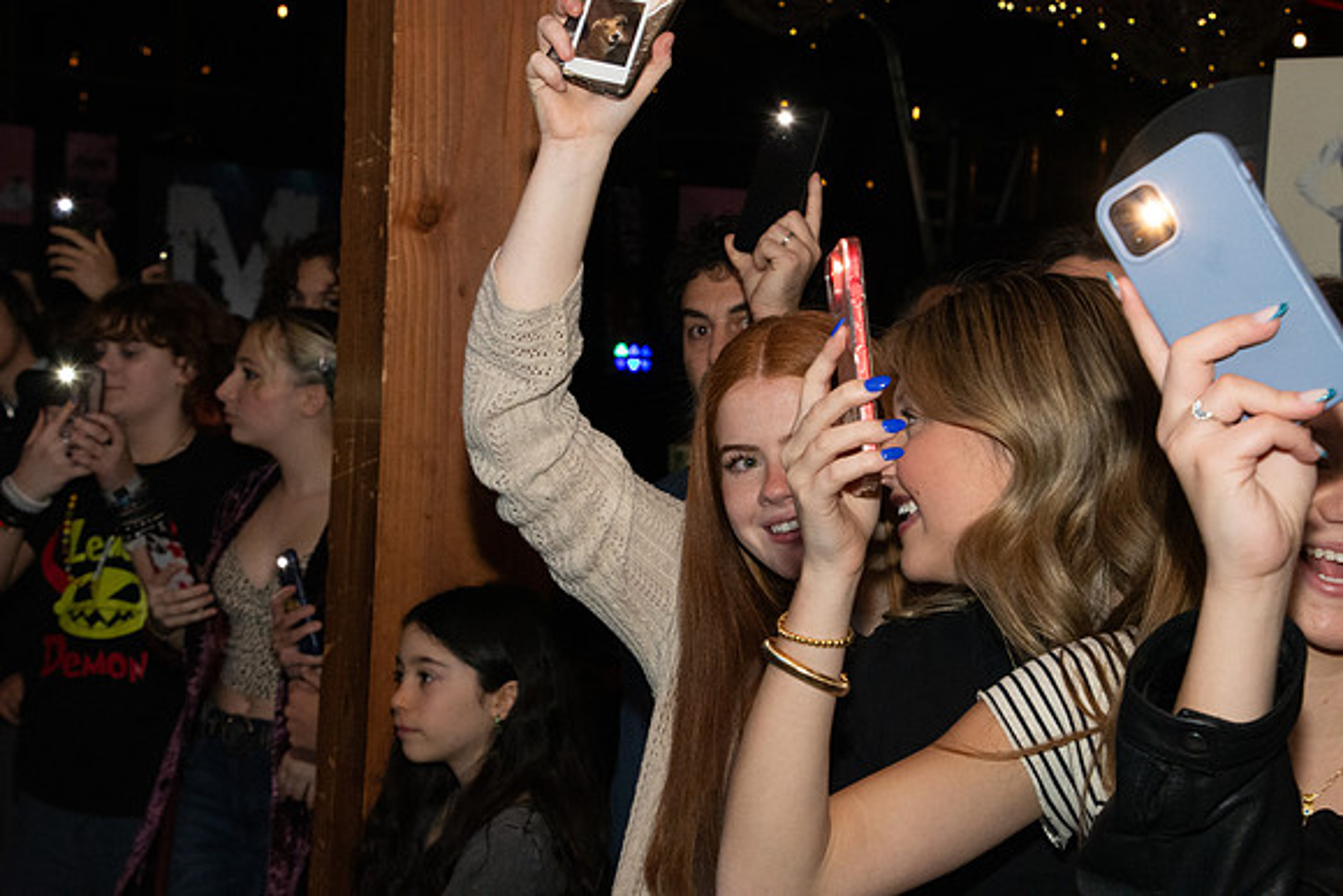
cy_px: 448
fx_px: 3246
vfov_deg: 15.7
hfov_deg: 23.4
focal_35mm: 87
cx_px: 672
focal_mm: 58
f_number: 9
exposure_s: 1/160
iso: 4000
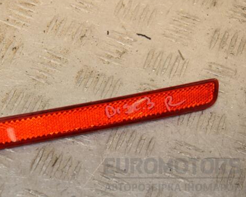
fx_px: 910
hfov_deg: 15.4
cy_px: 96
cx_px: 95
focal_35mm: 125
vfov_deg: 12.3
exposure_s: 1/200
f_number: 8
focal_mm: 70
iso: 800
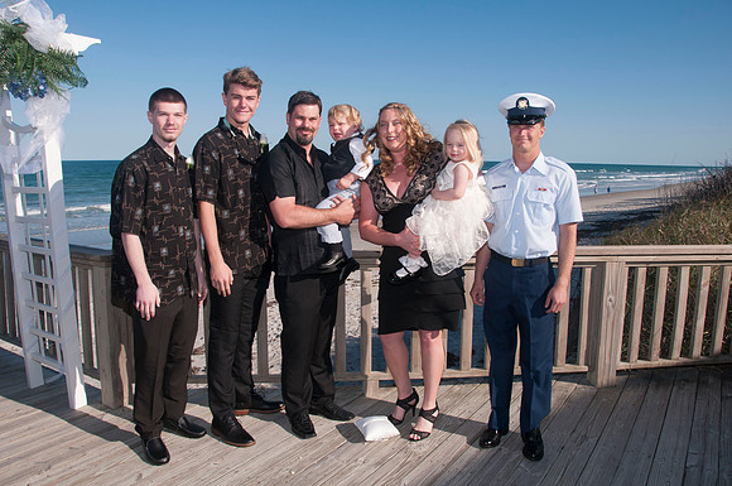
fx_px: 548
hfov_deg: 67.5
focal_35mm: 27
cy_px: 243
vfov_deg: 47.8
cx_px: 366
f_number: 11
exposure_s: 1/250
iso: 100
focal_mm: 18
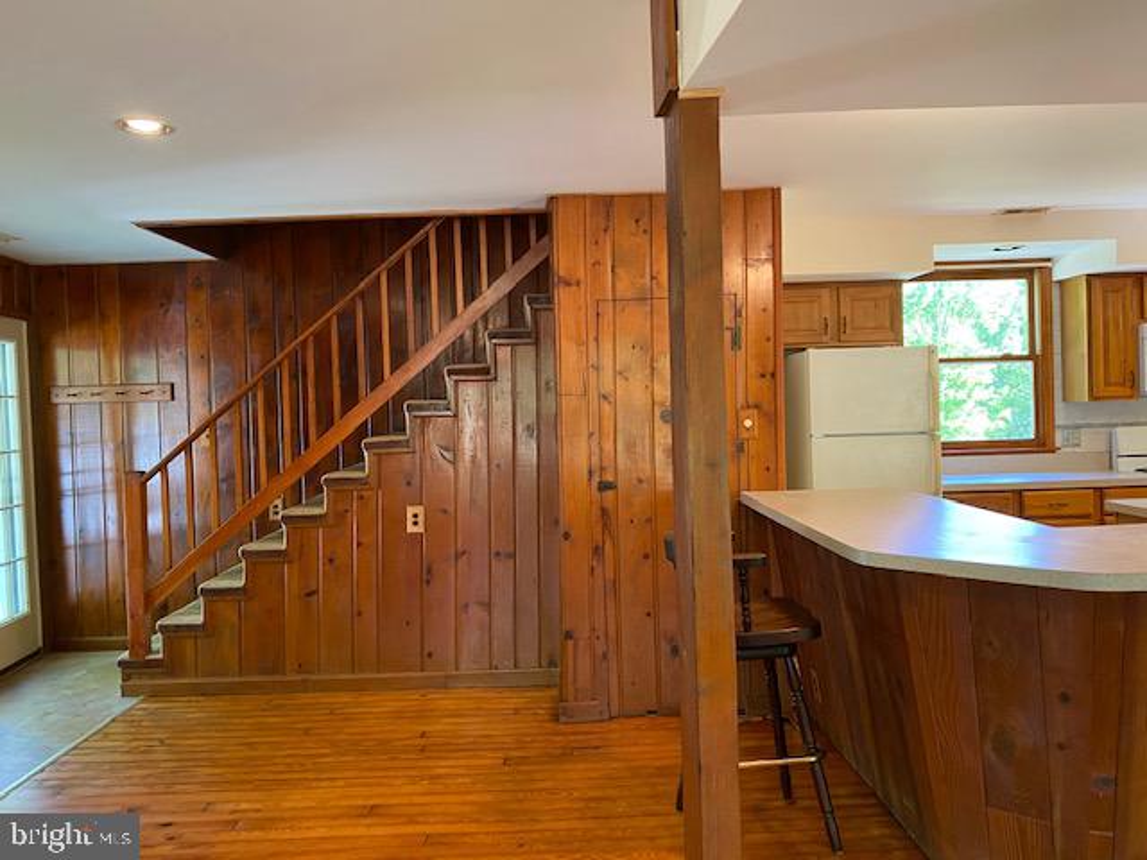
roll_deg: +1.3
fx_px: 862
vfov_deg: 53.1
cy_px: 430
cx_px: 574
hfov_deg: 67.3
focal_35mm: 26
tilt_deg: -1.9
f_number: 1.8
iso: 250
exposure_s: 1/60
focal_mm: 4.25
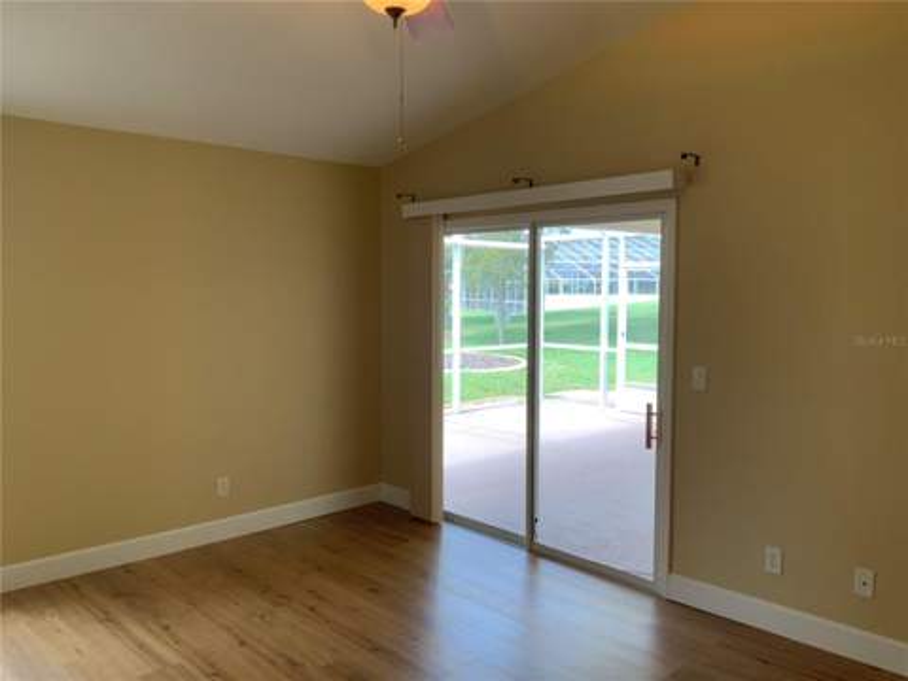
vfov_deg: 48.2
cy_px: 340
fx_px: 761
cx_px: 454
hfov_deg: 61.7
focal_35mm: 29
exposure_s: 1/120
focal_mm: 3
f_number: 1.8
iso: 64
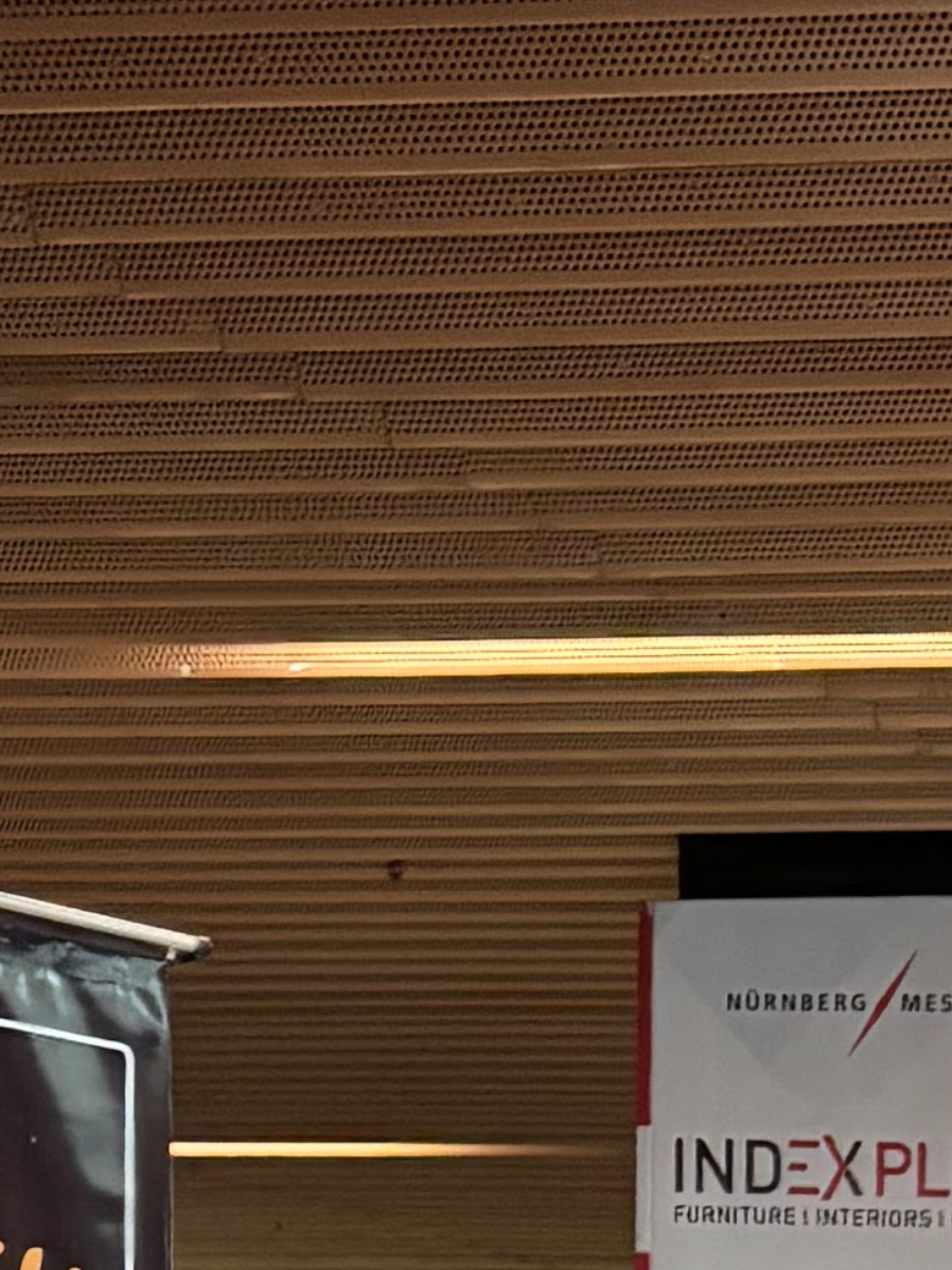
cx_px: 2009
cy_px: 2393
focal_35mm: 143
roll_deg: -0.8
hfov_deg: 9.6
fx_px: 5245
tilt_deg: -7.2
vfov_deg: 12.4
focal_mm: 5.96
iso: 320
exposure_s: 1/60
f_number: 1.6
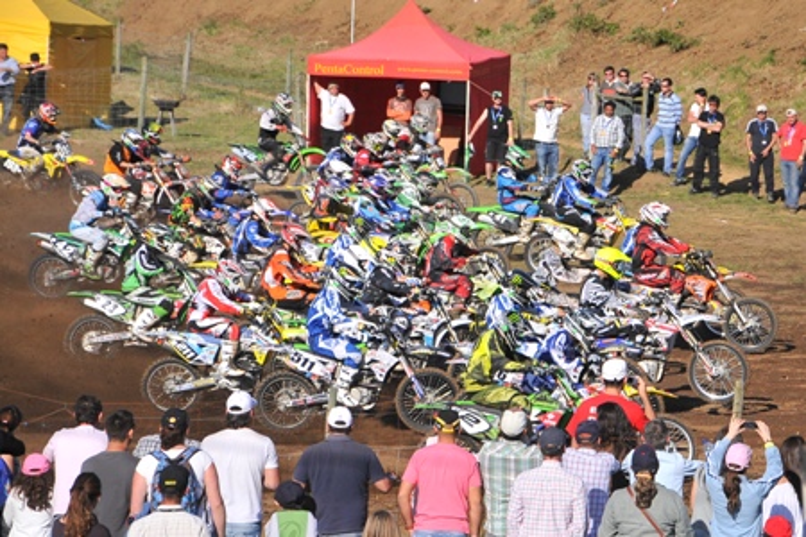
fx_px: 3526
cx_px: 403
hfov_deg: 13.0
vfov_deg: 8.7
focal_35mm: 158
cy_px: 268
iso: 400
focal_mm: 105
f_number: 6.3
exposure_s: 1/2000
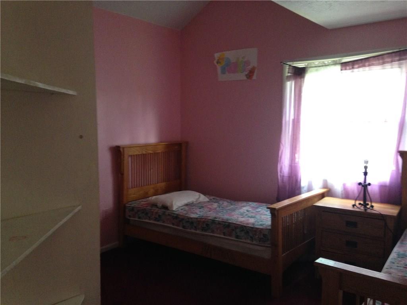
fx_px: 388
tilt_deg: -6.5
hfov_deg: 55.4
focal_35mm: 33
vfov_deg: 42.9
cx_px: 204
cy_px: 152
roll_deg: +0.2
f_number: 2.4
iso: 250
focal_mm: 4.12
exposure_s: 1/20
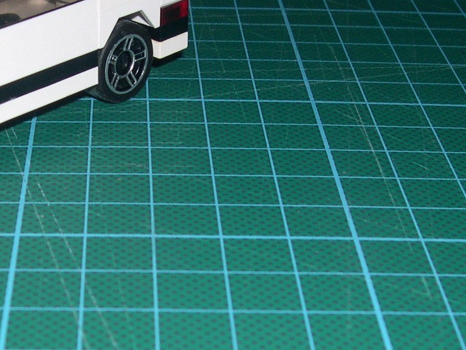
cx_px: 111
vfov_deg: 15.9
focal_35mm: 93
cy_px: 202
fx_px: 1252
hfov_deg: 20.9
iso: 100
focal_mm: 8
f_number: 7.6
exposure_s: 1/60
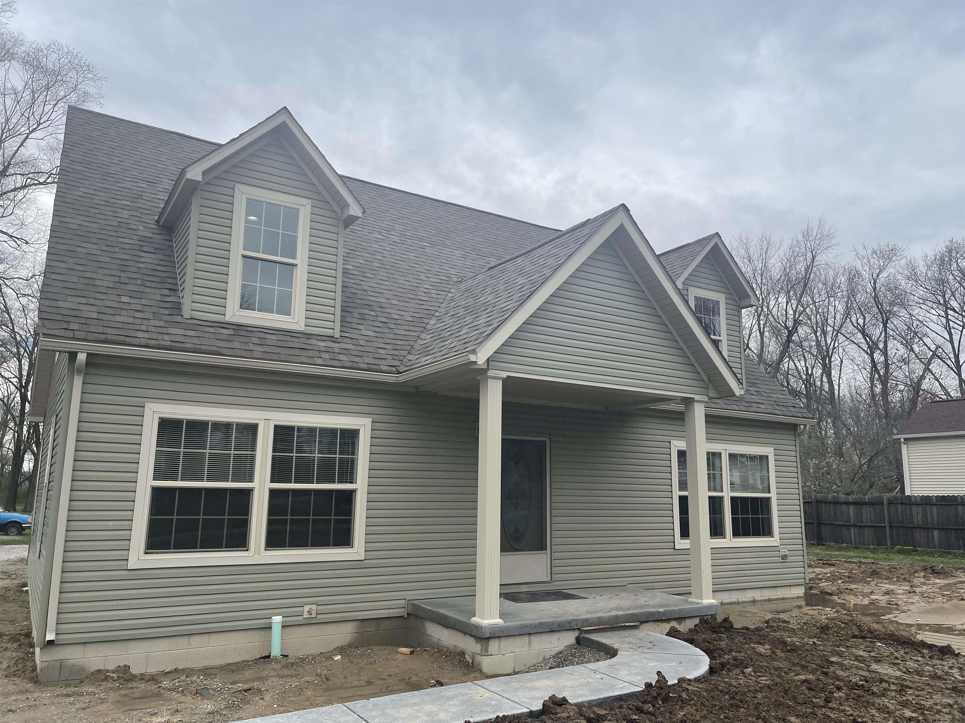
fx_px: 725
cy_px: 362
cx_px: 482
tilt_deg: +8.8
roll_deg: -1.4
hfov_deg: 67.3
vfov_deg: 53.1
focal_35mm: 26
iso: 32
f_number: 1.6
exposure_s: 1/3344
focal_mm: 5.1
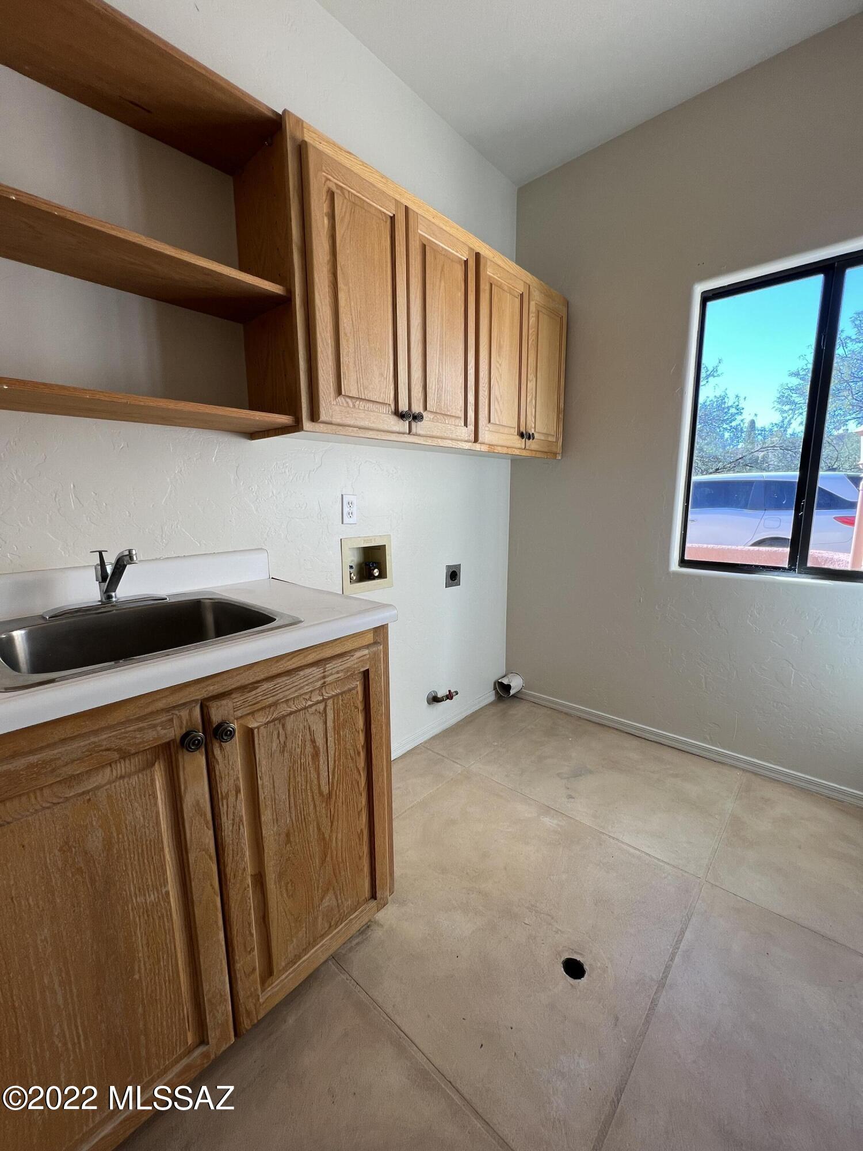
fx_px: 432
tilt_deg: -8.7
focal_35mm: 13
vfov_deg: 106.2
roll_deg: +1.0
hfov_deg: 89.9
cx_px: 432
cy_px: 576
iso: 32
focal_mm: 1.57
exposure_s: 1/99
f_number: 1.8
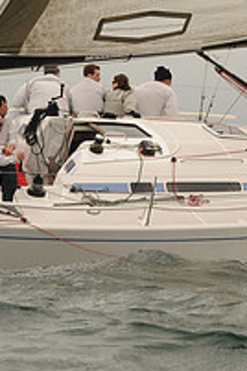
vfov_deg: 6.8
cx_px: 171
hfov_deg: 4.5
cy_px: 23
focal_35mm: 303
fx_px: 3118
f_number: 5
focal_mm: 70
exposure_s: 1/1000
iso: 200
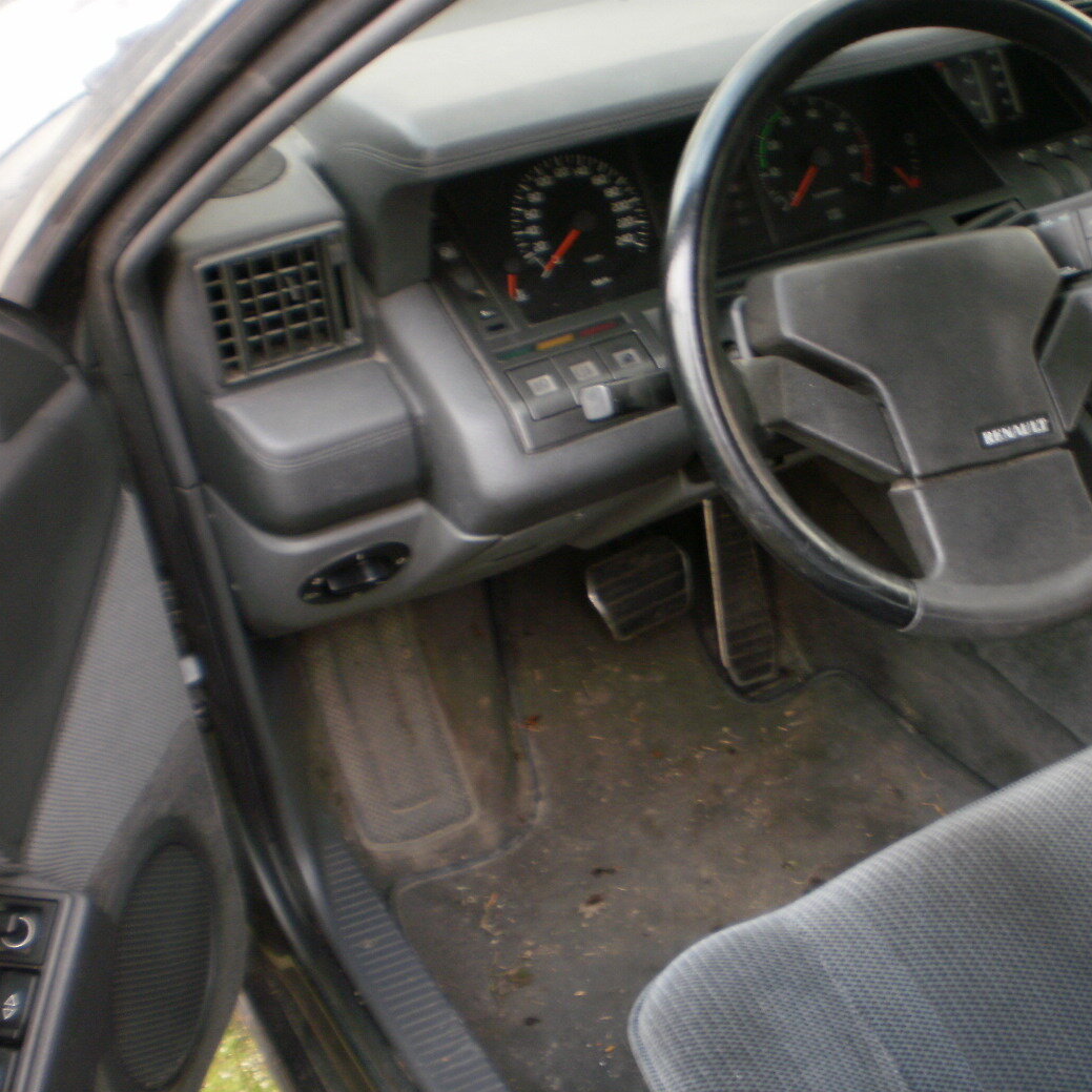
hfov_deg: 34.1
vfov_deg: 34.7
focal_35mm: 49
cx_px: 790
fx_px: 1749
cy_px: 589
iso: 125
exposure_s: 1/10
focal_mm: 6.3
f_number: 3.1
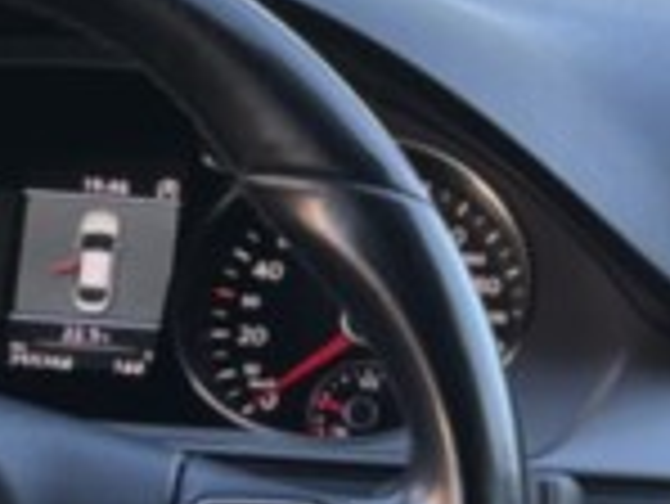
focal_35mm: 179
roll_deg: -1.3
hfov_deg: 10.8
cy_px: 706
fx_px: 3467
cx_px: 859
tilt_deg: -16.7
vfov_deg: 8.2
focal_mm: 5.1
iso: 40
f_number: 1.6
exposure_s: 1/150
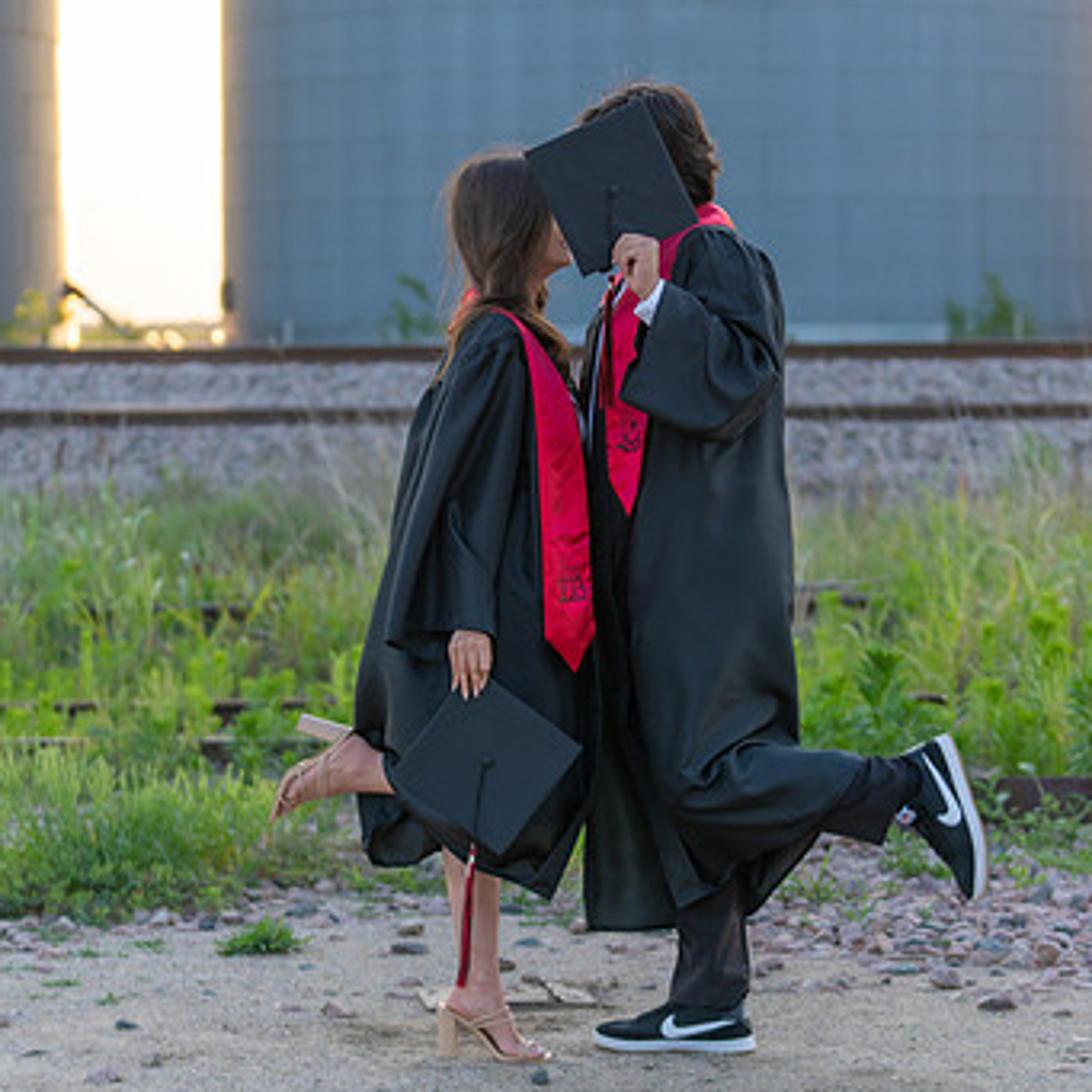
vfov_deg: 16.1
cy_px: 524
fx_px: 3855
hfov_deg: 16.1
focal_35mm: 108
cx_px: 608
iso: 160
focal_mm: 70
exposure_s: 1/320
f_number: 2.8
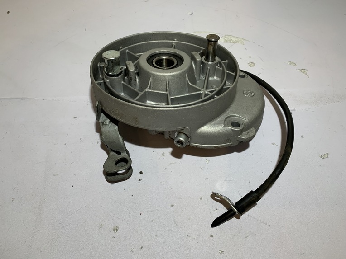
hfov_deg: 67.3
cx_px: 173
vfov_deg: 53.1
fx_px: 260
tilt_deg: -55.9
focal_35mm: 26
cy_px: 130
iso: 50
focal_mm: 4.25
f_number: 1.8
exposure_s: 1/121
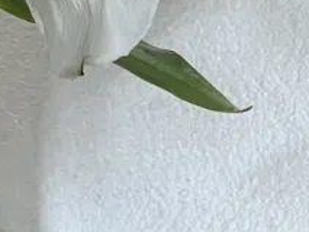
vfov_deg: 6.4
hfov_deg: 8.4
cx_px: 408
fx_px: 2063
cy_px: 233
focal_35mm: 231
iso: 160
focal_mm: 9
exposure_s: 1/100
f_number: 2.8
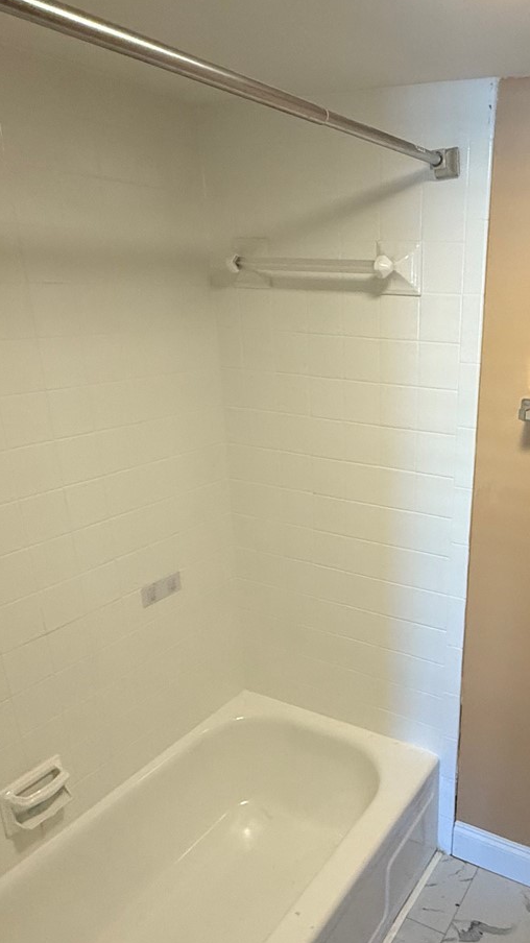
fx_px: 675
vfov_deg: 69.4
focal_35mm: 27
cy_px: 547
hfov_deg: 40.9
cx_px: 430
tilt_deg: -21.6
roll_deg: -1.9
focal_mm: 2.22
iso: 320
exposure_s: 1/60
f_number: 2.2
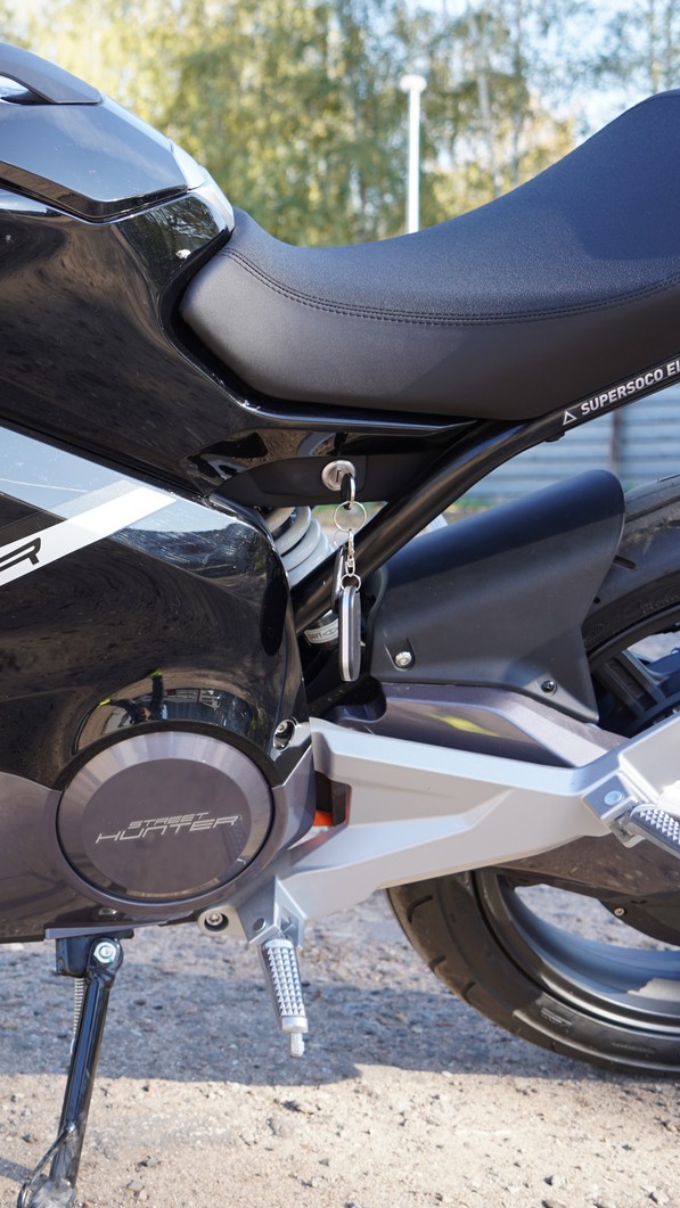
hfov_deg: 22.7
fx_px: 1538
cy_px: 613
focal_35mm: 48
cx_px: -162
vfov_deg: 42.9
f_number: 5
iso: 100
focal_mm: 30
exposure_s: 1/80
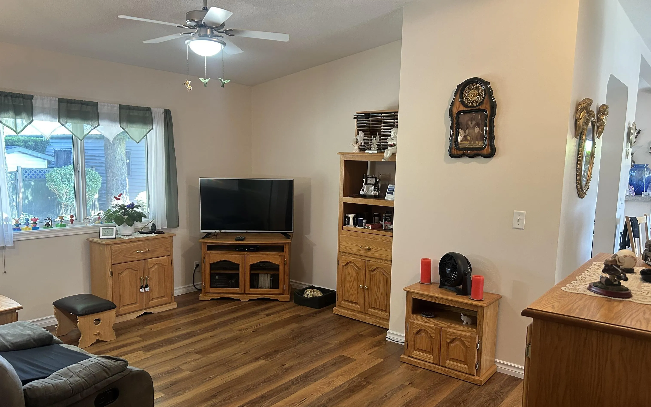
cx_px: 323
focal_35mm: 28
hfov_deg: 66.5
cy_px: 217
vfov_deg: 44.5
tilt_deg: -7.2
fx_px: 497
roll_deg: -1.6
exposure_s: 1/60
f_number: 1.5
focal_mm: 5.7
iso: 200
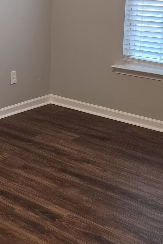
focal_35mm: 72
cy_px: 66
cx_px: -10
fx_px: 489
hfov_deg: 18.3
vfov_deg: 27.7
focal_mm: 6.25
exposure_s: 1/120
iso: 160
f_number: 1.7
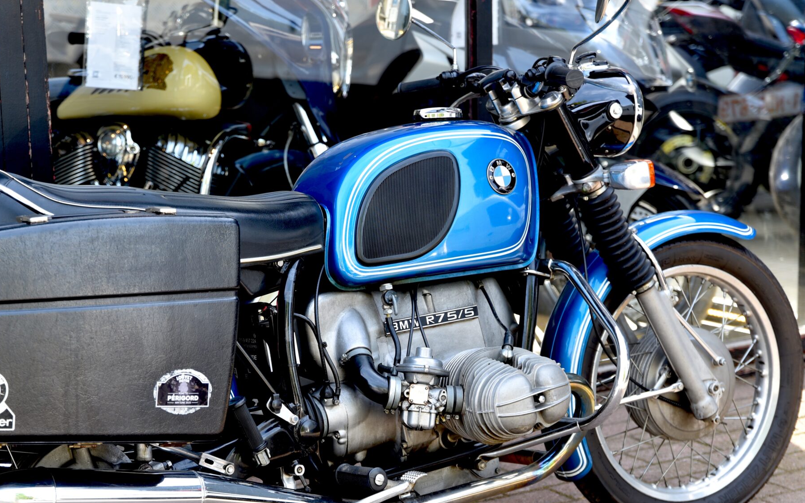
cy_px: 352
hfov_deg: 22.0
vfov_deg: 13.9
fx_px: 2062
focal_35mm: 94
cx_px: 309
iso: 100
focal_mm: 65
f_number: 4
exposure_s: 1/60
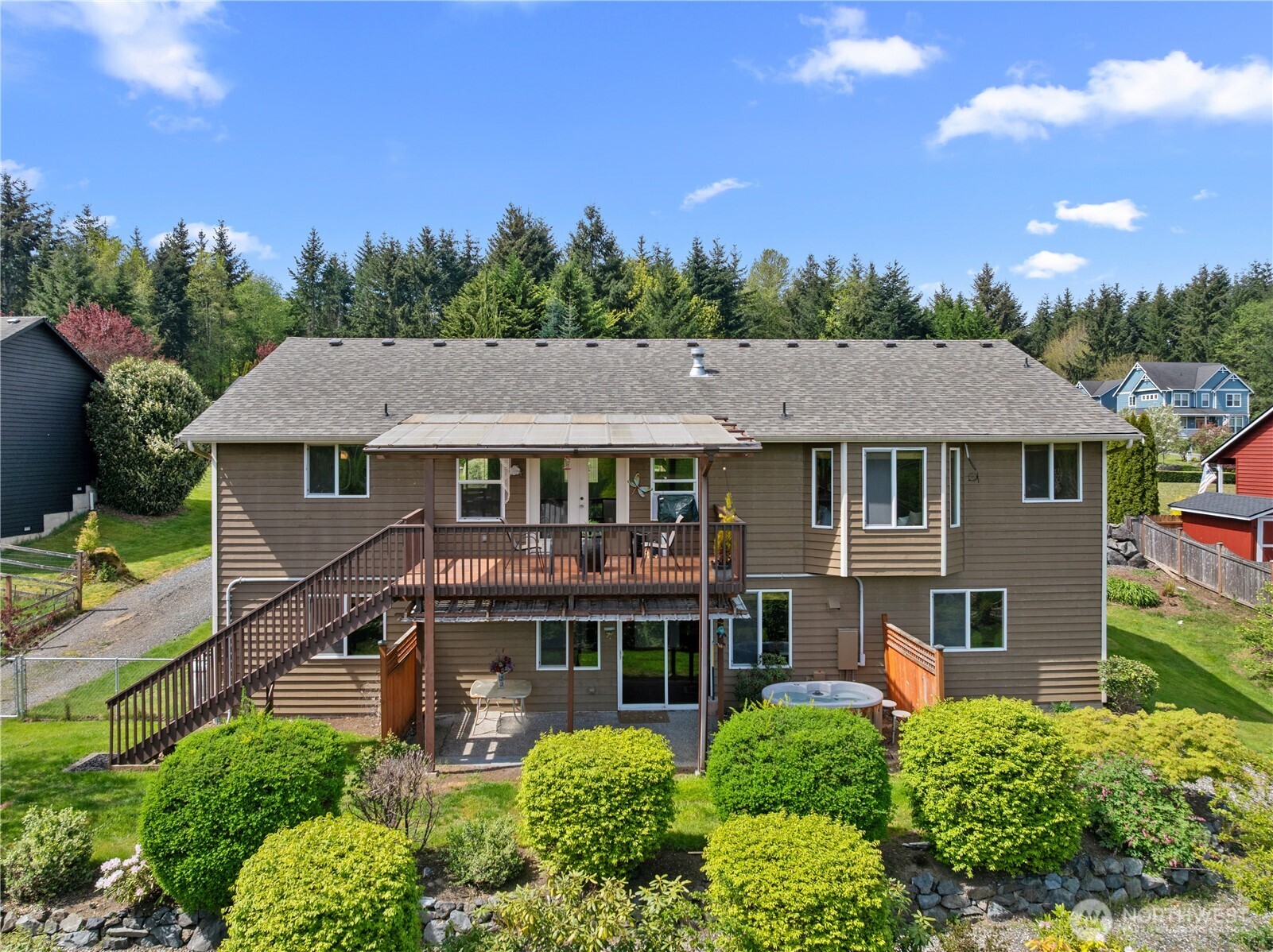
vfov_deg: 56.7
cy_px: 476
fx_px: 882
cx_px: 636
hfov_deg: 71.6
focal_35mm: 24
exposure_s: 1/1600
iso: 190
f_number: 2.8
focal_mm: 12.29
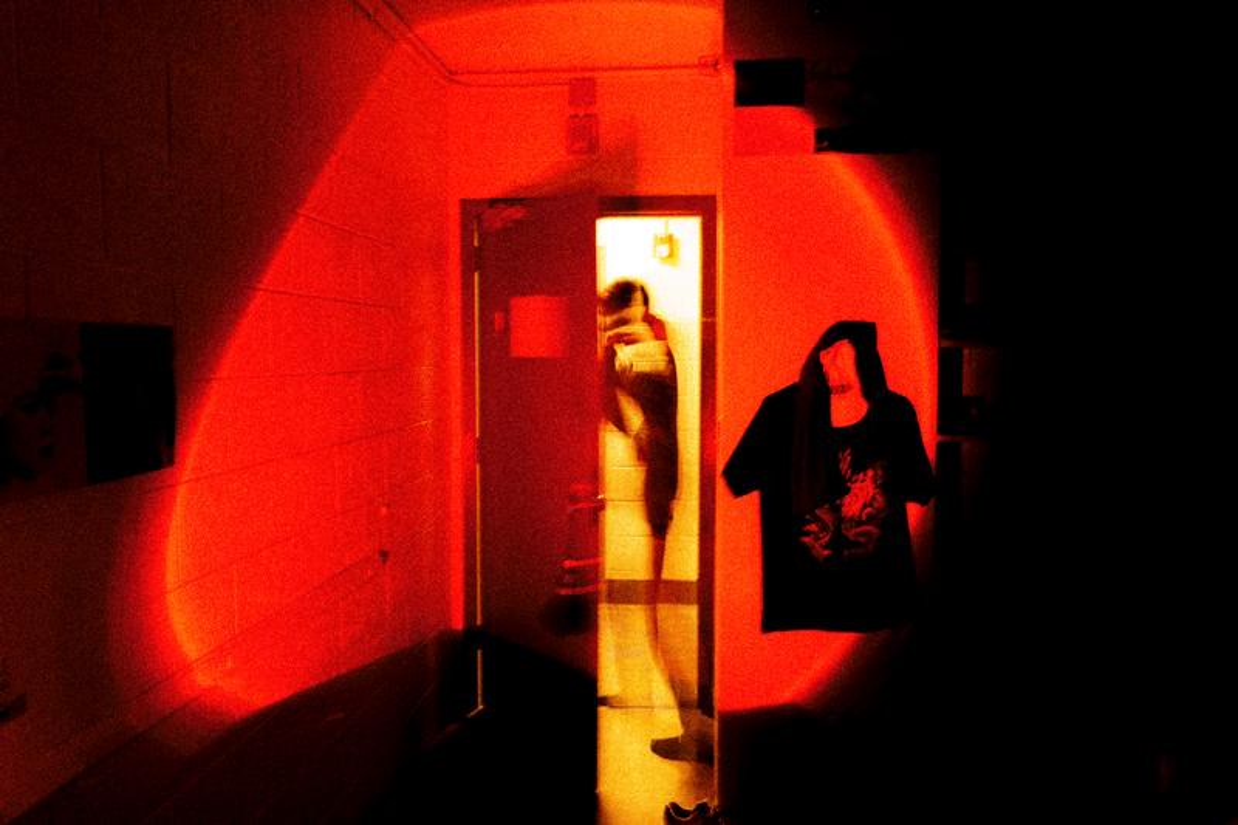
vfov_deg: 46.5
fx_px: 959
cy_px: 412
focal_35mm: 28
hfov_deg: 65.7
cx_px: 619
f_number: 3.5
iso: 100
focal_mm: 18
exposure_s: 1
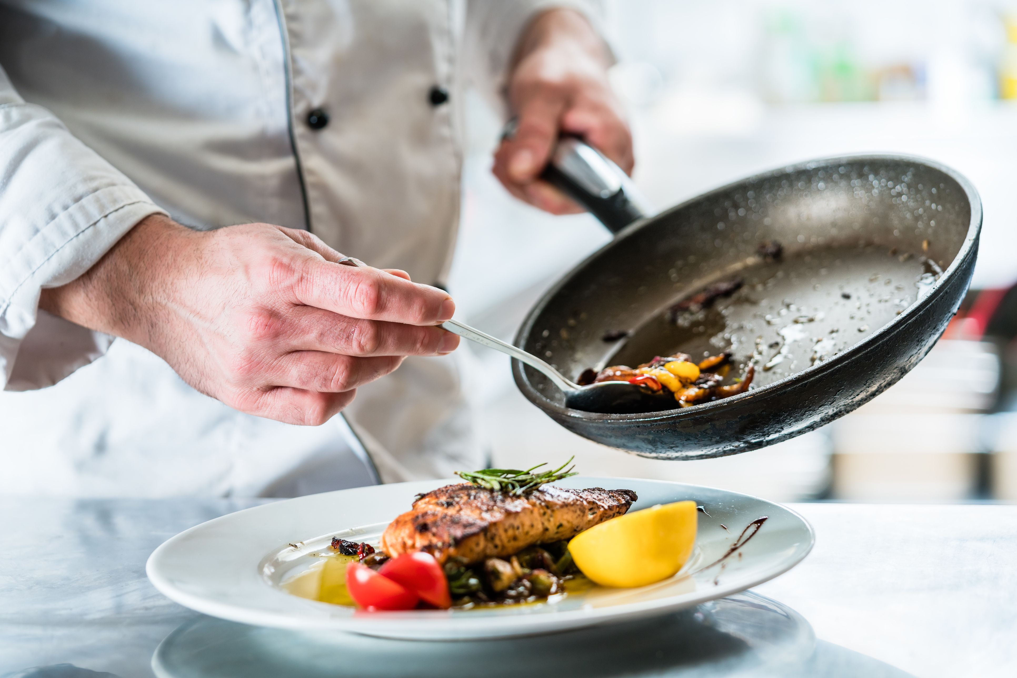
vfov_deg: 15.2
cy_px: 339
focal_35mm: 90
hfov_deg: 22.6
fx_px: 2543
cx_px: 508
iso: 320
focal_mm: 90
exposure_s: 1/125
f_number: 3.5
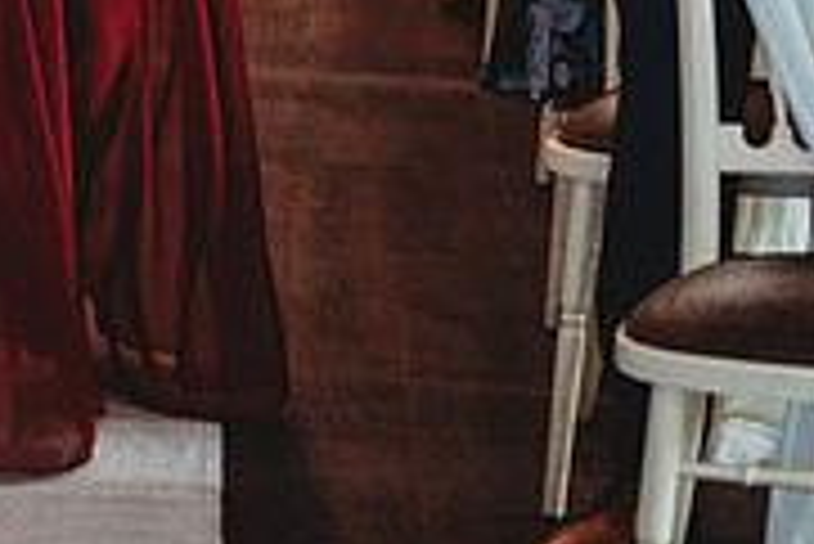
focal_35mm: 176
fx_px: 3983
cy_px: -292
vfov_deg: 7.7
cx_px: -324
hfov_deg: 11.3
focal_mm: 55
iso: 2800
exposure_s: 1/160
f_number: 2.8
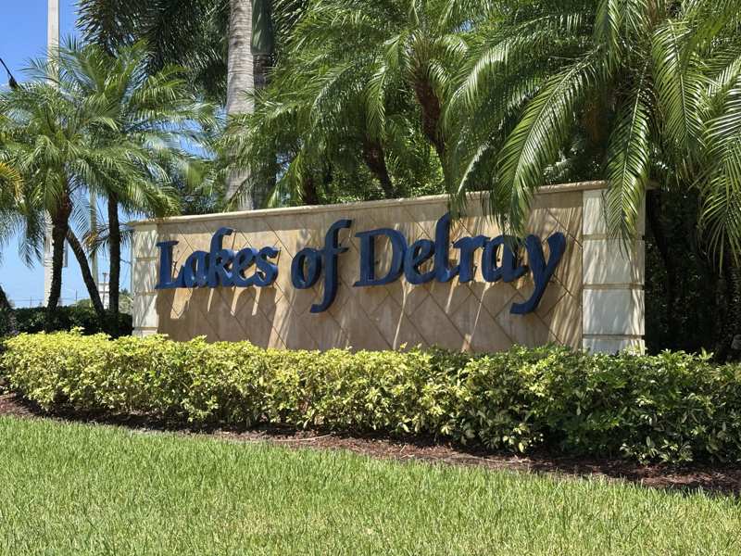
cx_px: 370
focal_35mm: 48
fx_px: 1028
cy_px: 278
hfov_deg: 39.7
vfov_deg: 30.3
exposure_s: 1/1815
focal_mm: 6.86
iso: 64
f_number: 1.78
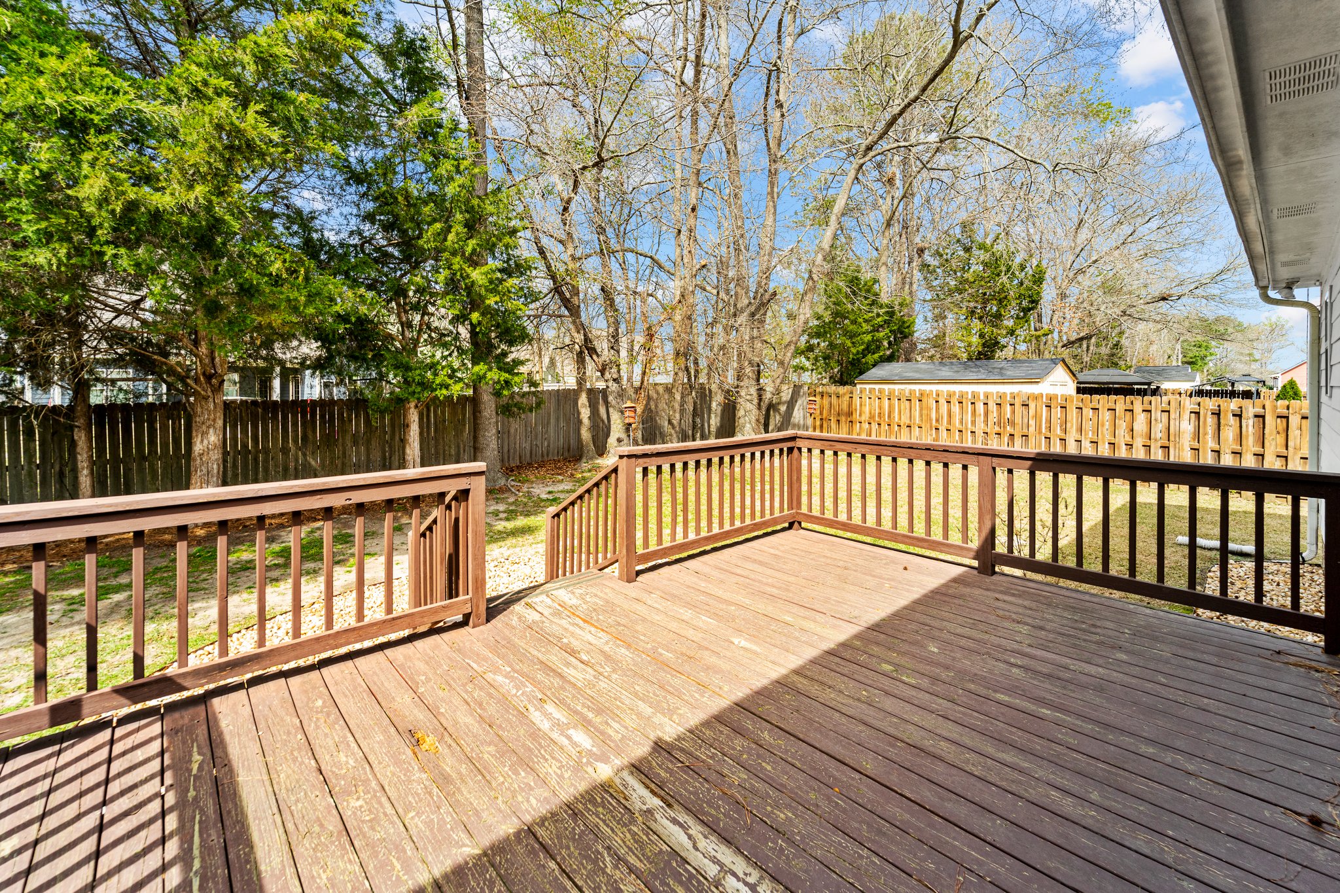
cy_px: 446
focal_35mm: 14
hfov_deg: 104.3
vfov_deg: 81.2
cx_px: 670
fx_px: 521
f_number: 8
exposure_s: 1/160
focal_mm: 14
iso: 200
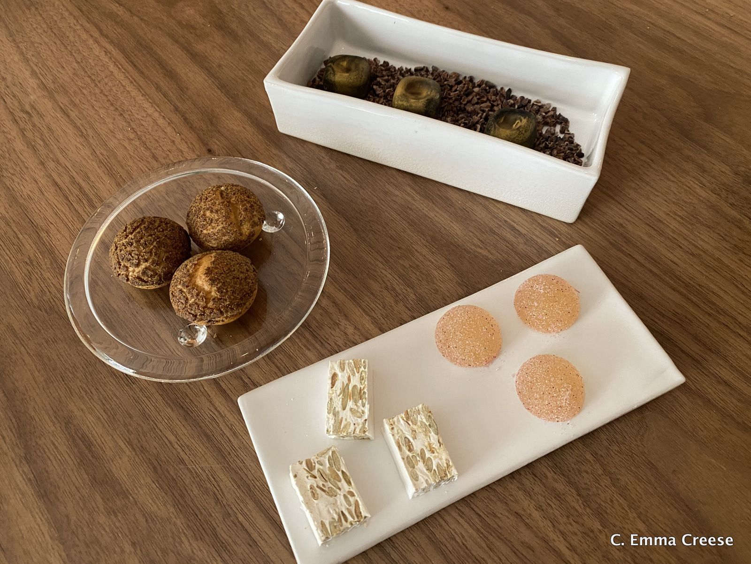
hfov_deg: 67.3
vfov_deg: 53.1
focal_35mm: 26
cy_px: 282
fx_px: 564
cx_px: 376
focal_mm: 4.25
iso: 250
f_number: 1.8
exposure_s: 1/50
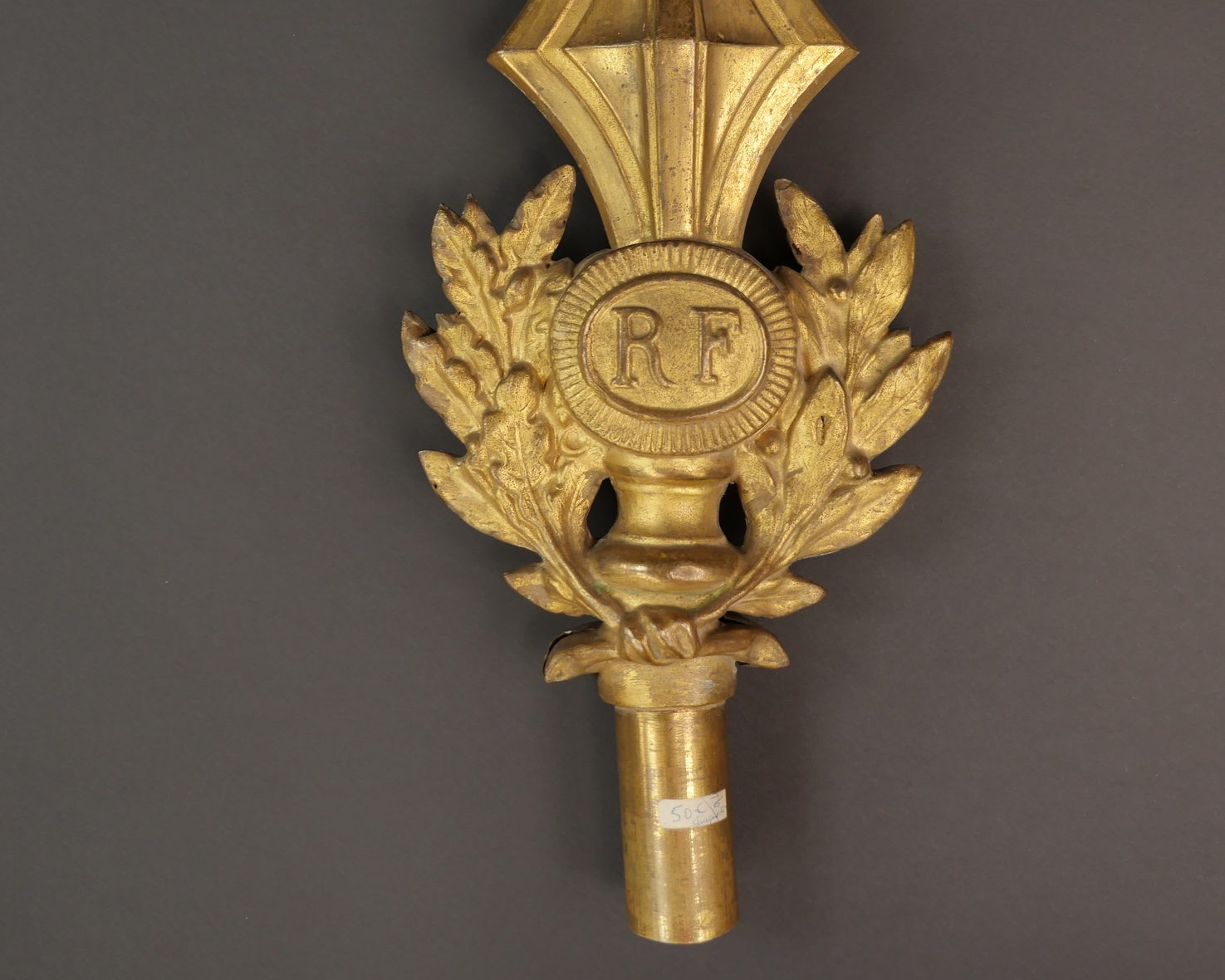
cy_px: 182
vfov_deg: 32.4
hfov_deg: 41.2
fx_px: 1631
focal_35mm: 45
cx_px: 603
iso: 200
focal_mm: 17
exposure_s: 1/100
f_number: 3.2
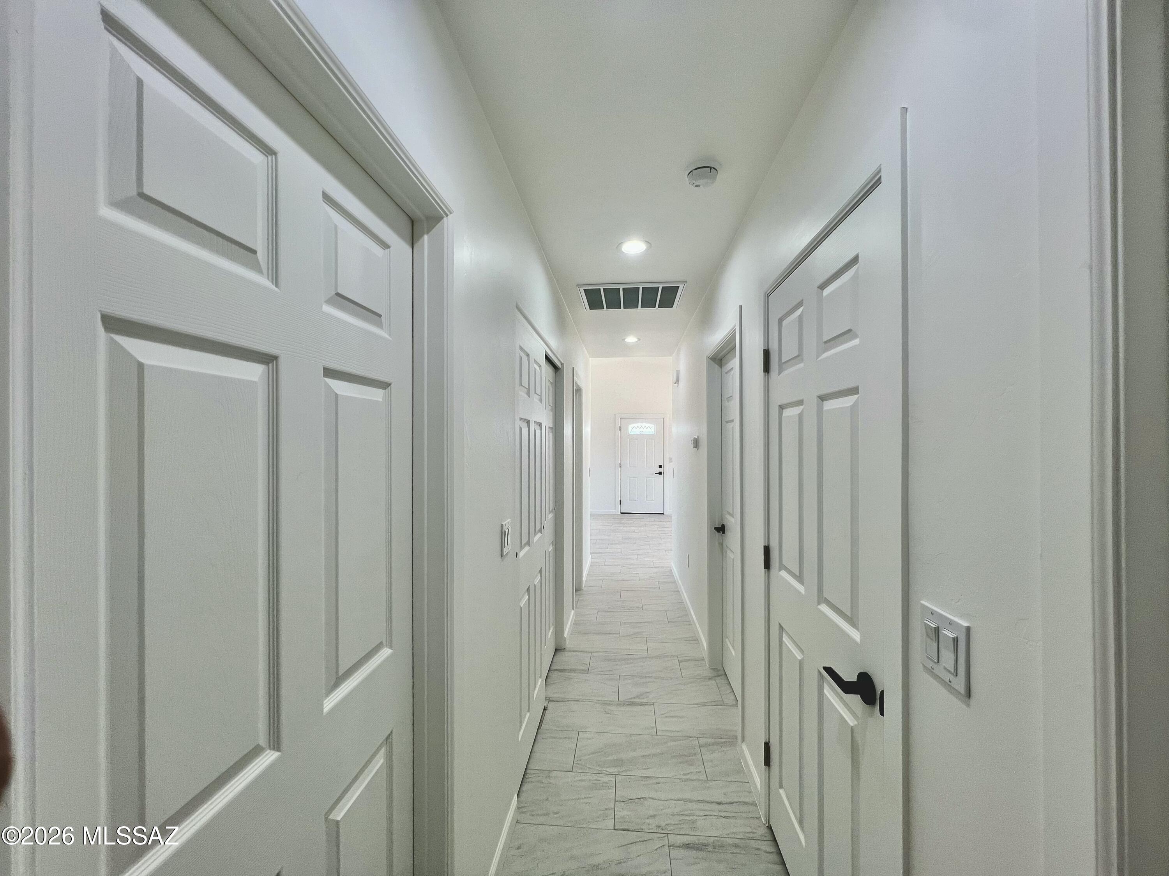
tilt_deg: +0.5
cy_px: 438
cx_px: 584
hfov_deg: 106.2
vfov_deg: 89.9
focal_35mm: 13
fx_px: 439
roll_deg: +0.1
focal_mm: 1.57
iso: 40
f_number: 1.8
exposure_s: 1/120
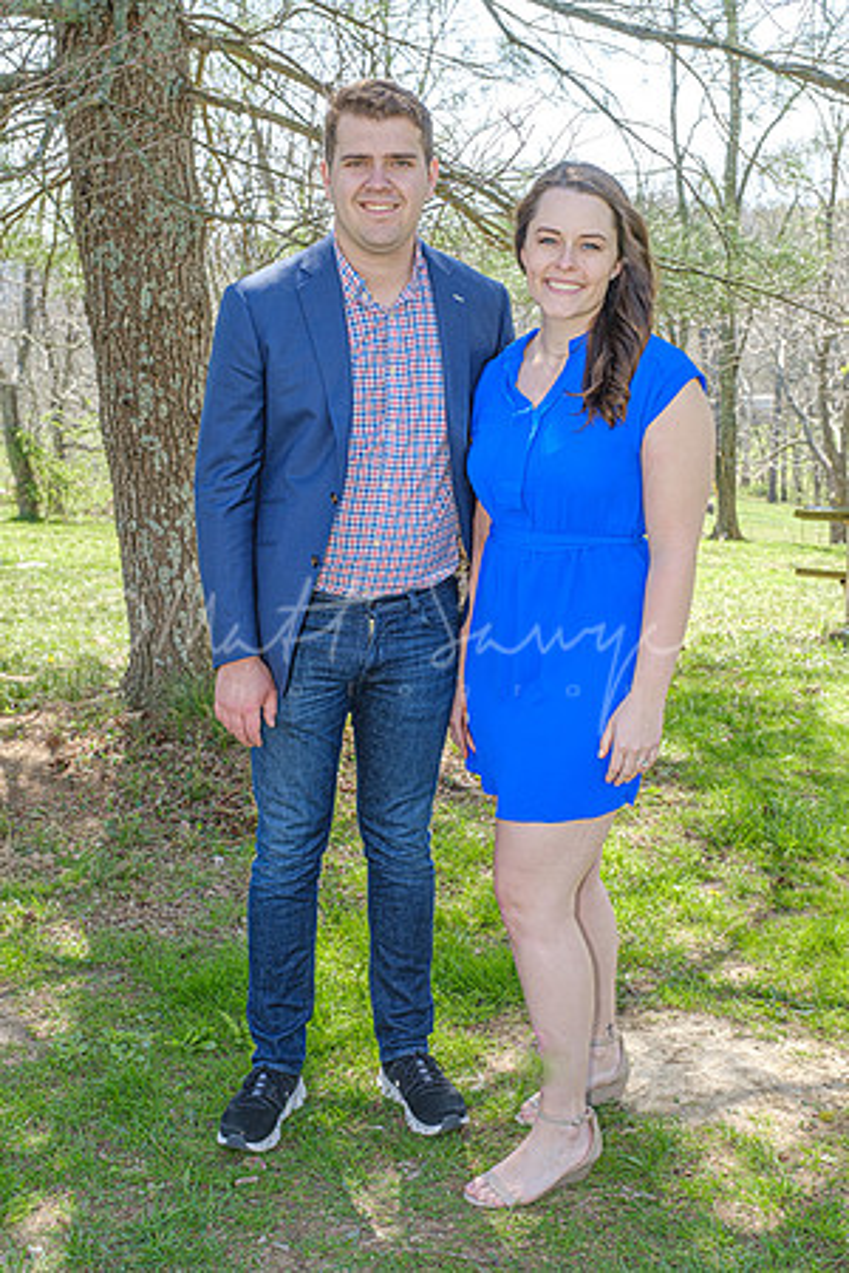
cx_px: 424
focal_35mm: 47
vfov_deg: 41.9
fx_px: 1662
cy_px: 636
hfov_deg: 28.6
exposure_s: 1/110
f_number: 5.6
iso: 200
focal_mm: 31.1
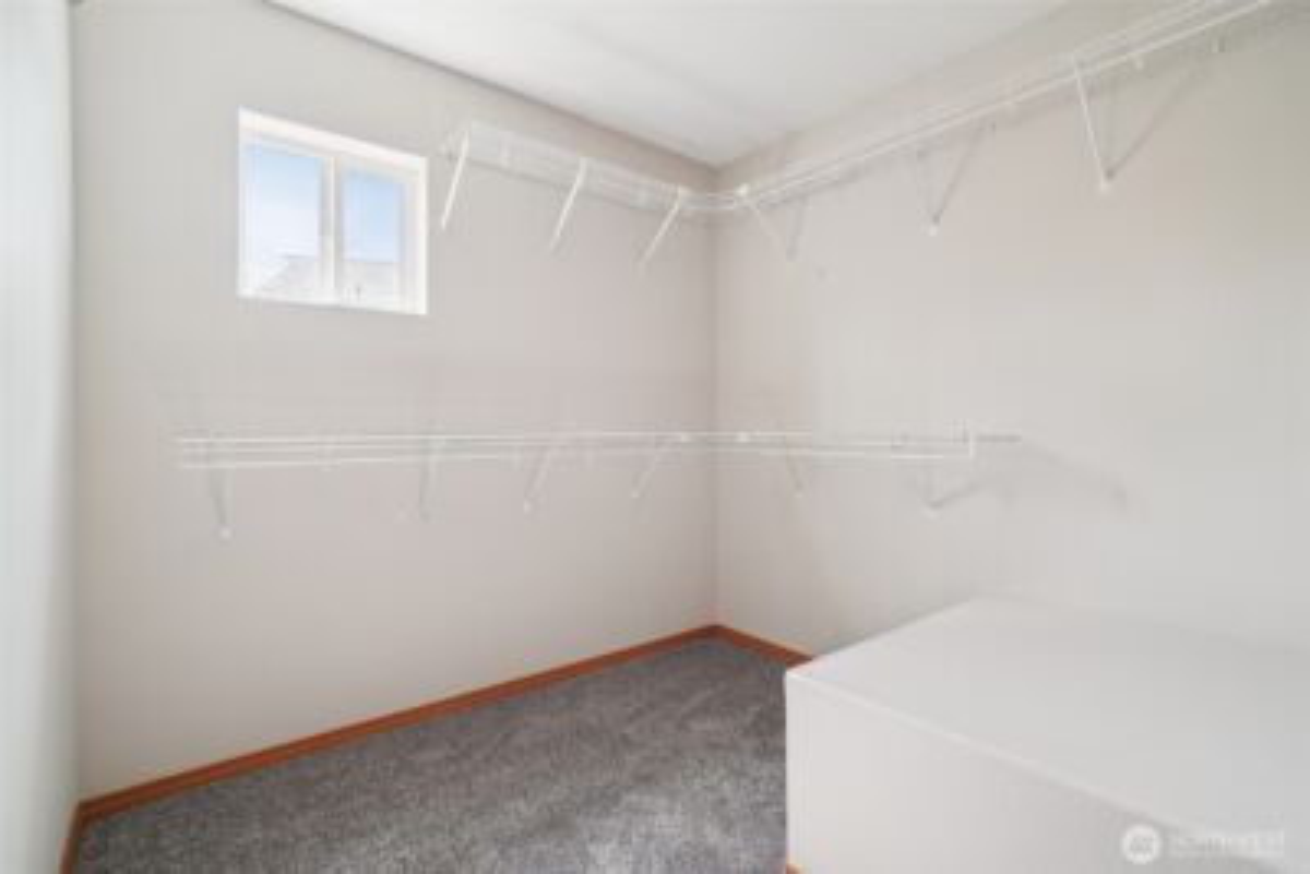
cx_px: 655
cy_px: 437
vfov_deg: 73.8
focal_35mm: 16
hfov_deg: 96.7
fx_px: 582
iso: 1600
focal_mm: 16
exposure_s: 1/50
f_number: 8
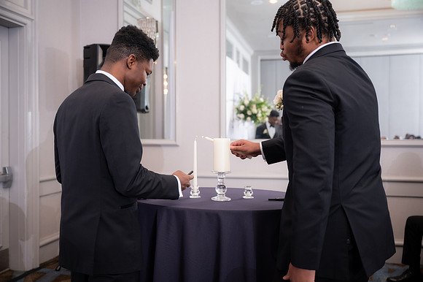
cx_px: 212
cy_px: 141
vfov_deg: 36.8
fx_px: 423
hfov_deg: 53.2
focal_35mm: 36
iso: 800
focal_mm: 36
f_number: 2.8
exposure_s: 1/200
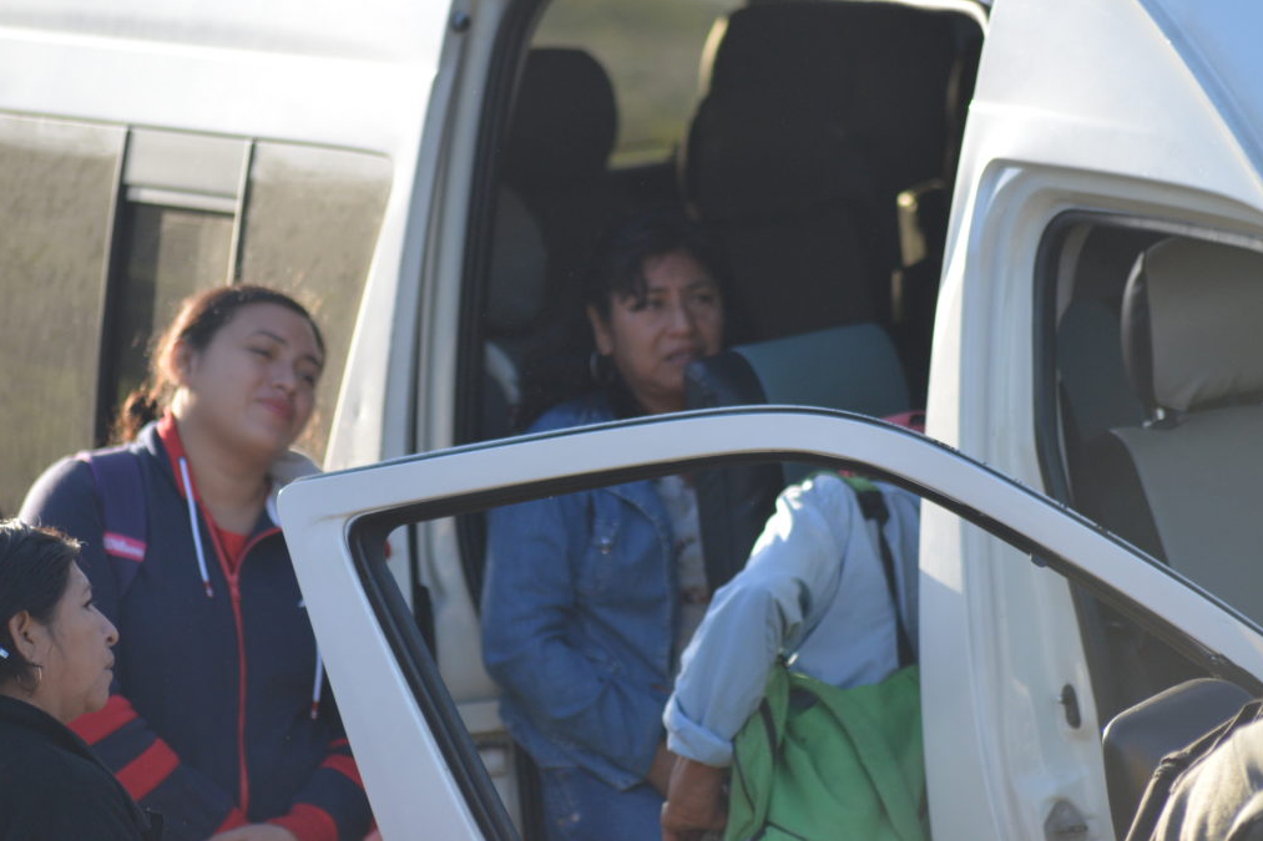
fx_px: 11680
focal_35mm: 333
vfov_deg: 4.1
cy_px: 420
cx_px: 631
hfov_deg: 6.2
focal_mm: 220
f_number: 5
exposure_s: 1/1000
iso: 720
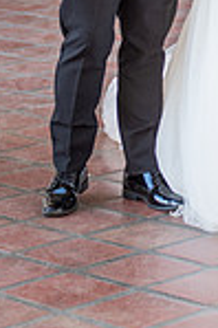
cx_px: 333
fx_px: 2130
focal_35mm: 234
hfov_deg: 5.8
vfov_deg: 8.7
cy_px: -92
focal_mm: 48
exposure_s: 1/250
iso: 500
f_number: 2.8
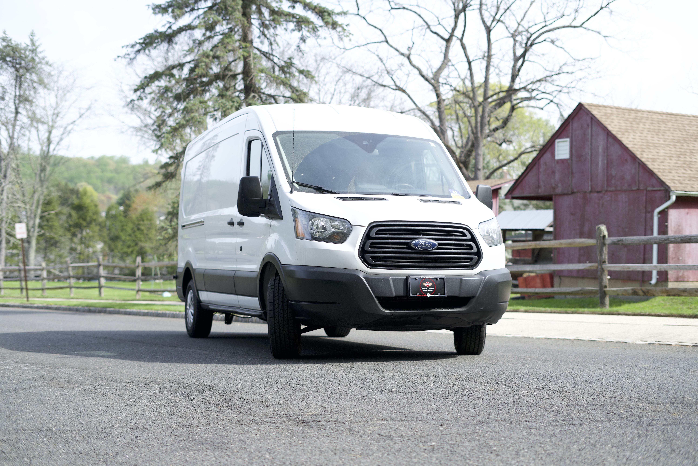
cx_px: 349
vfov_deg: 27.0
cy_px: 233
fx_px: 969
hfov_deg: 39.6
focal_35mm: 50
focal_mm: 50
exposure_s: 1/3200
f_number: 2.5
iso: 400
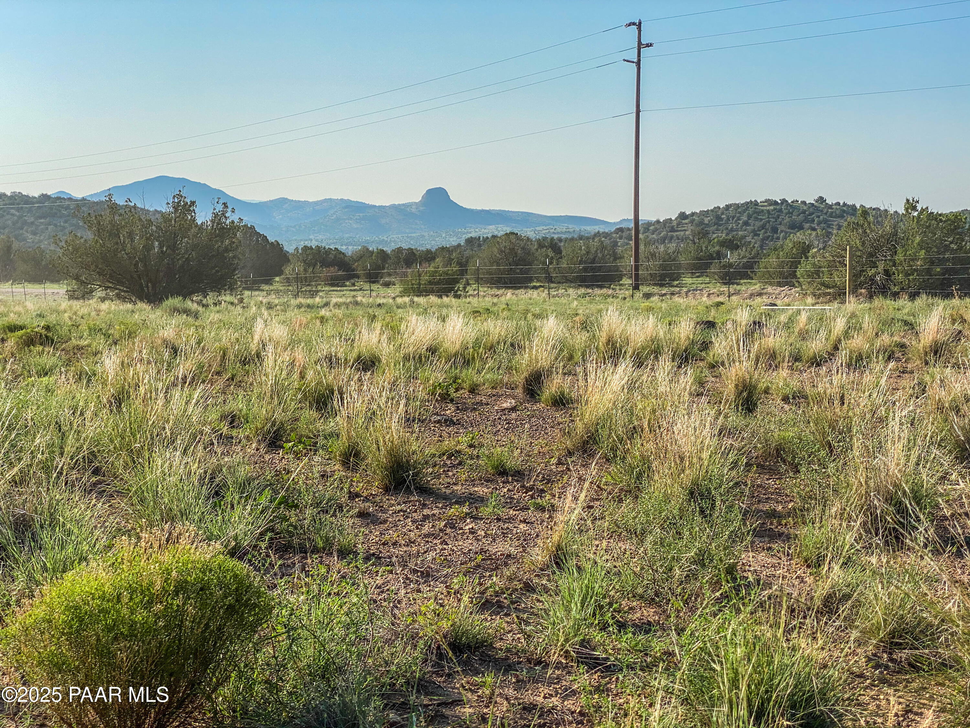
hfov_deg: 36.8
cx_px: 485
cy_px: 364
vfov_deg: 28.0
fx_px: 1457
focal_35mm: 52
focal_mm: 6
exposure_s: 1/2000
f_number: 2
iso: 20
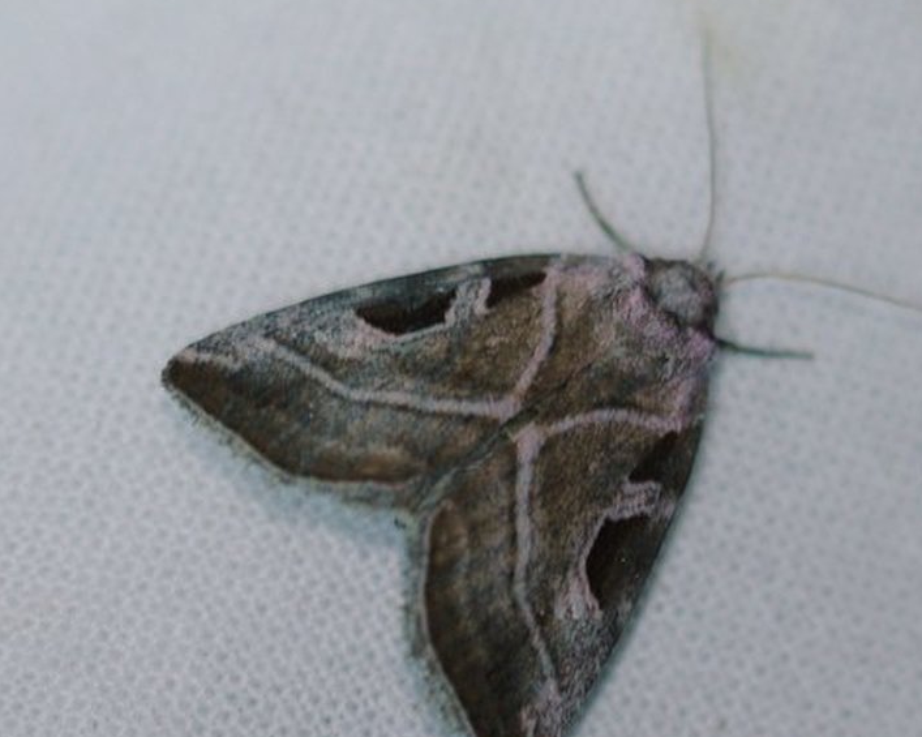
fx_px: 5473
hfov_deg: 9.6
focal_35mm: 201
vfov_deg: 7.7
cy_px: 400
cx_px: 560
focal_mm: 105
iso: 640
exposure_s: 1/100
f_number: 5
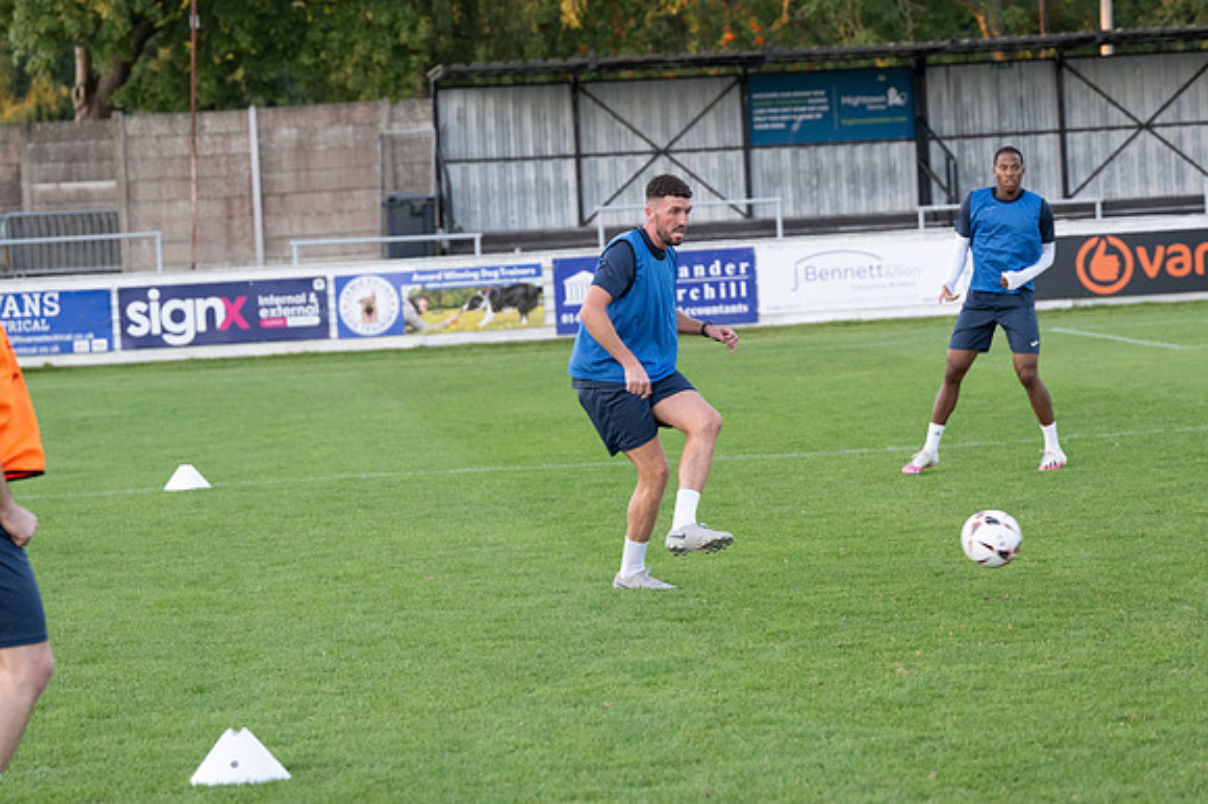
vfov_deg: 11.1
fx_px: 4125
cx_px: 604
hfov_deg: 16.7
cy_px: 402
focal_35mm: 123
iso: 1000
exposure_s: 1/500
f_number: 3.2
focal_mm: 82
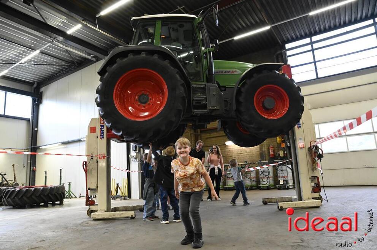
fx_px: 251
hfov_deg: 73.8
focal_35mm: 24
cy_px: 125
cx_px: 188
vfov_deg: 53.0
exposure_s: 1/250
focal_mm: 24
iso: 8000
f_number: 8
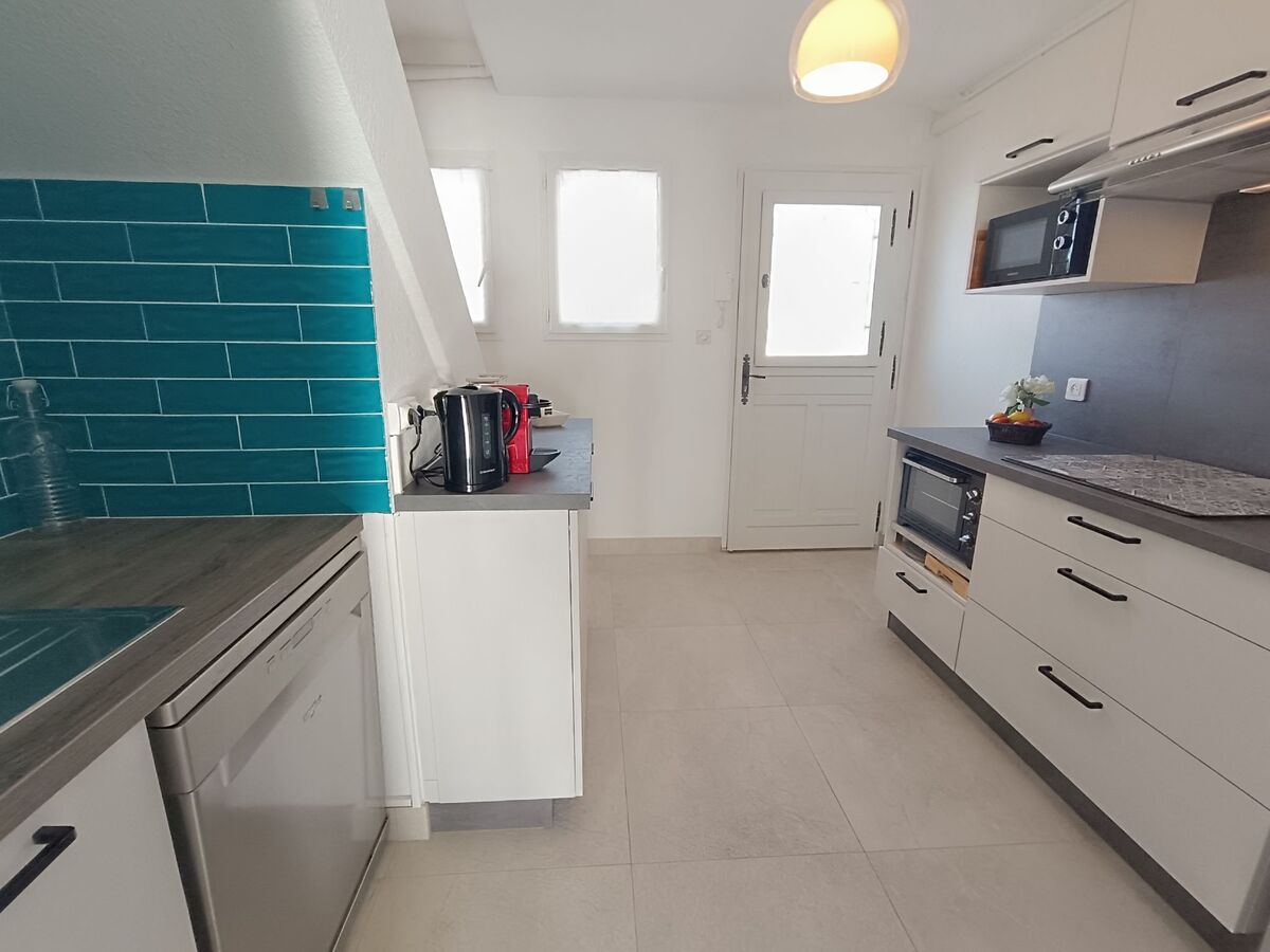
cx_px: 635
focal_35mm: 16
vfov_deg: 78.1
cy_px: 476
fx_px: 587
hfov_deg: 94.5
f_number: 2.2
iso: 252
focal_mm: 1.66
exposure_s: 1/100
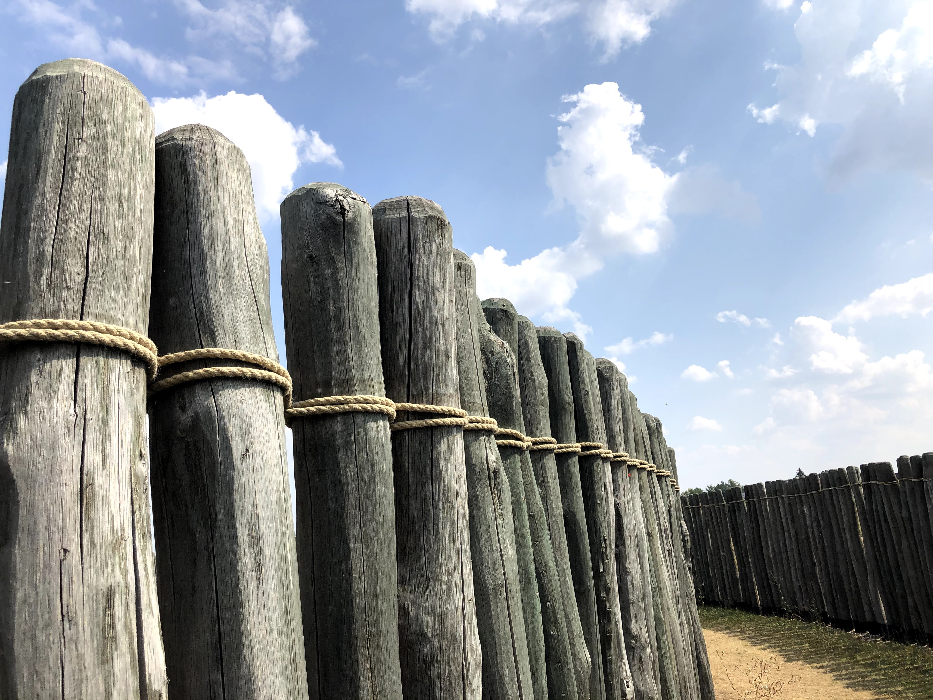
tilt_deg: +15.9
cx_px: 466
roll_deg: +3.6
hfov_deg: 63.4
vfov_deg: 49.7
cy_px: 350
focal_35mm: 28
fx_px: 755
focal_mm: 3.99
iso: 25
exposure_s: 1/3436
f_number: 1.8
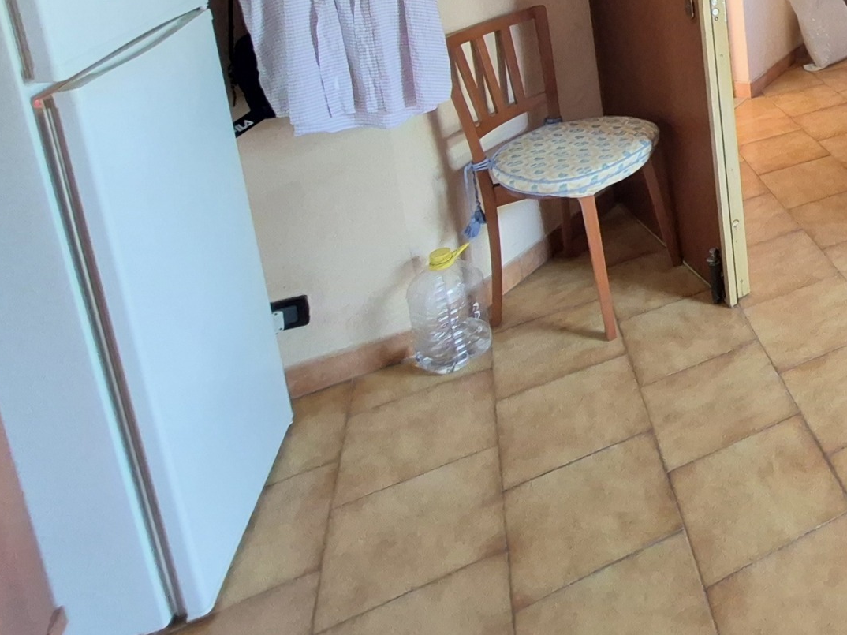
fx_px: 758
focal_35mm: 31
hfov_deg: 43.2
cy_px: -46
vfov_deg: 38.5
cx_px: 961
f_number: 2.2
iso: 640
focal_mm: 1.74
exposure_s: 1/50
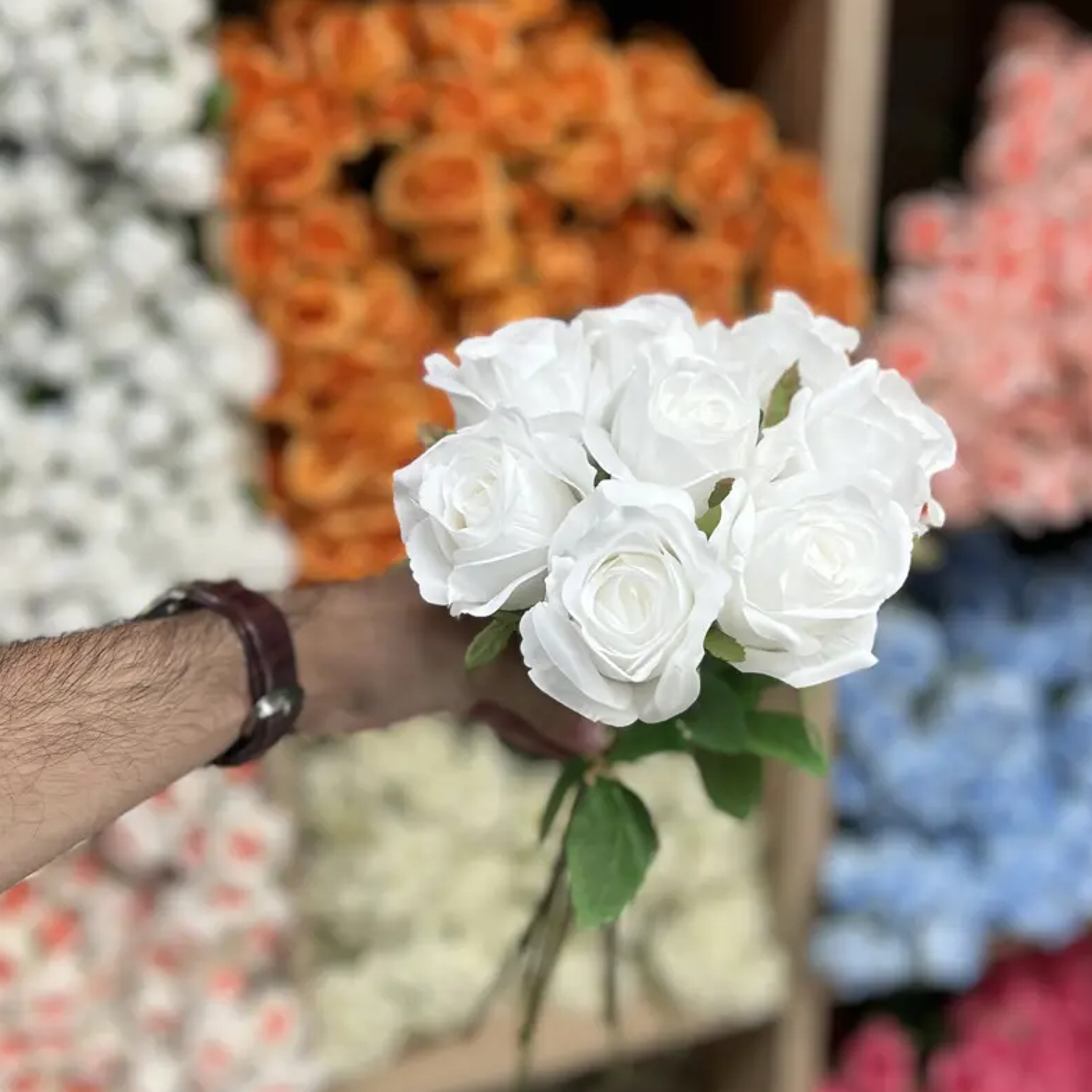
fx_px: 1392
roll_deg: +1.3
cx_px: 597
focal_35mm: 39
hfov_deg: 42.8
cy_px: 495
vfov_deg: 42.8
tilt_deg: -21.5
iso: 32
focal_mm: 5.7
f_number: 1.5
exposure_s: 1/100
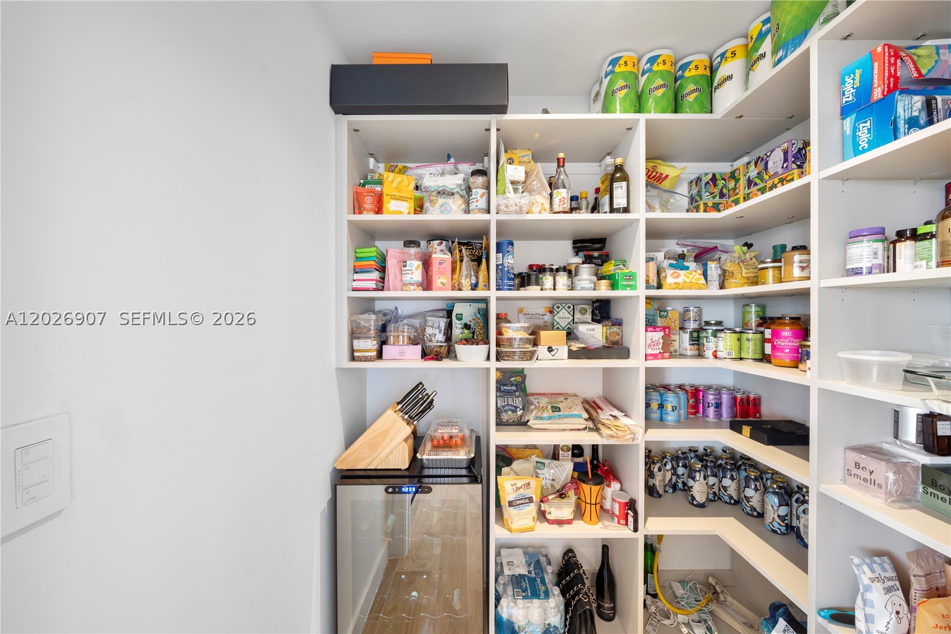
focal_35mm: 12
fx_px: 317
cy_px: 317
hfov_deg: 112.6
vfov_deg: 90.0
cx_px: 476
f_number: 9
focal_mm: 12
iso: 200
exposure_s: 1
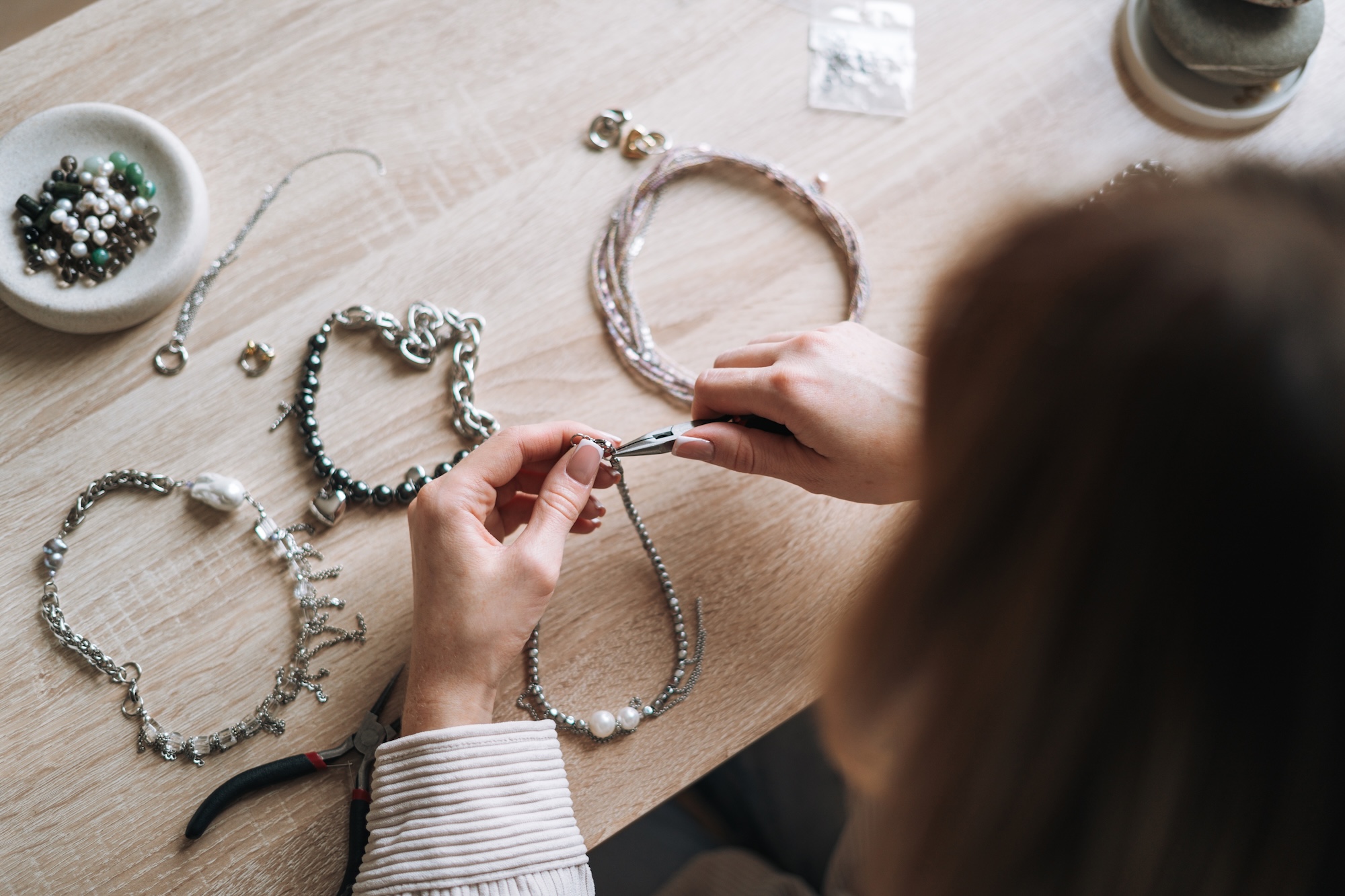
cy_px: 448
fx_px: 1868
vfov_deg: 27.0
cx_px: 672
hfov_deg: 39.6
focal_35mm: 50
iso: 250
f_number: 2
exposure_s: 1/200
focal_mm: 50
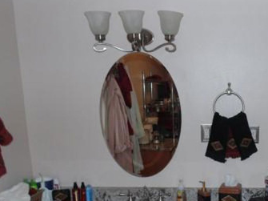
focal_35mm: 42
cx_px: 229
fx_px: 325
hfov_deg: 42.0
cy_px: 146
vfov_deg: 33.8
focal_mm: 4
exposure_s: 1/30
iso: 200
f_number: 3.1
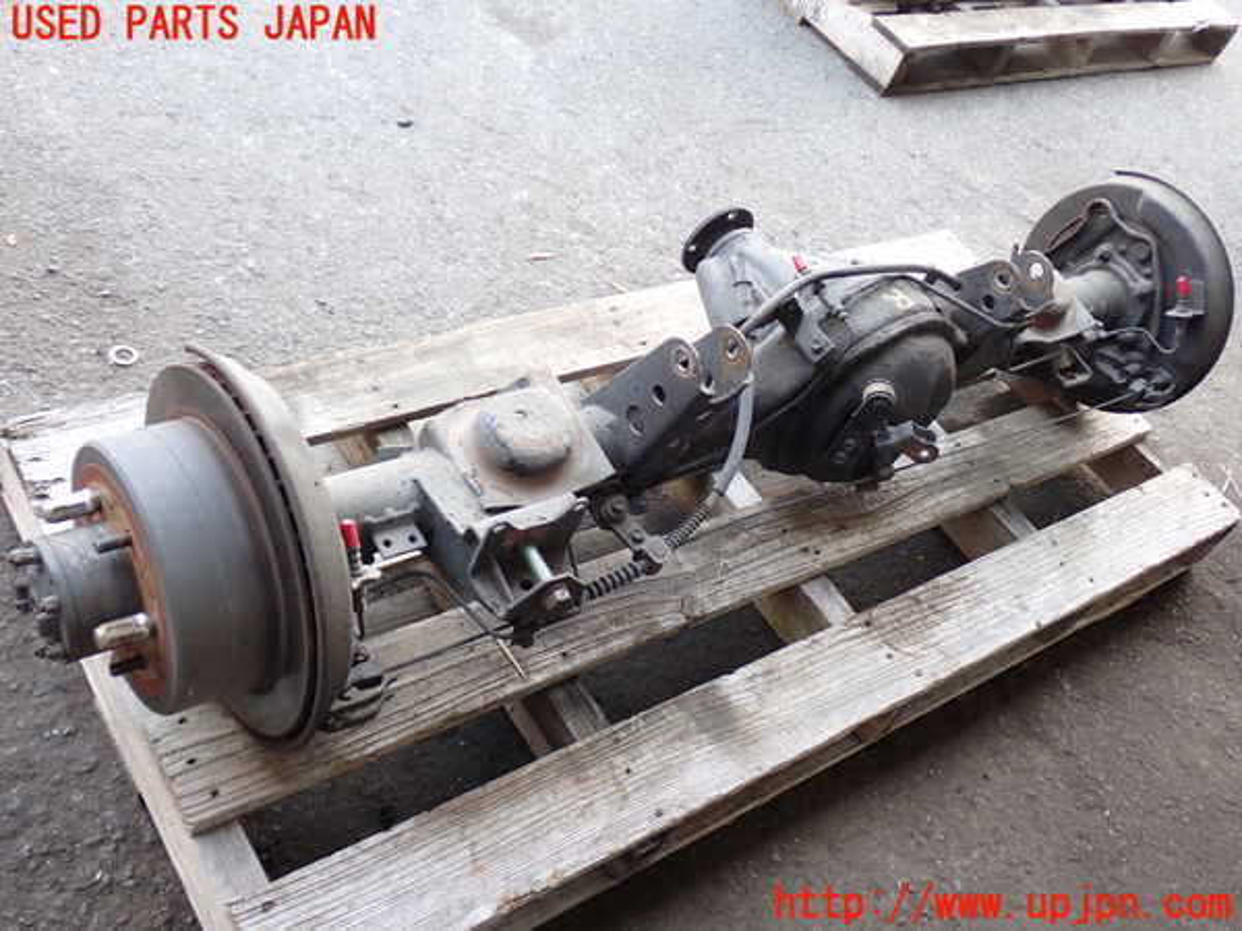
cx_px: 621
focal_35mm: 36
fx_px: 1292
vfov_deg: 39.7
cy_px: 466
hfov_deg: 51.4
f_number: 2.5
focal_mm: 6.37
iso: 200
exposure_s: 1/40
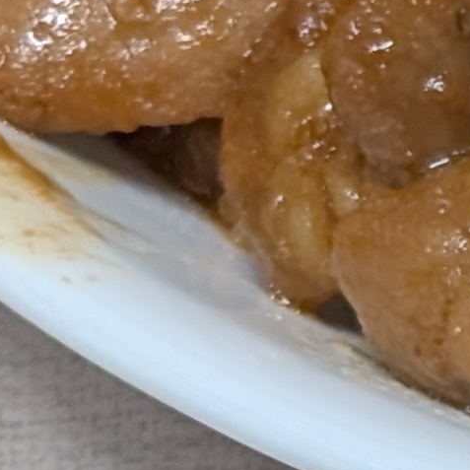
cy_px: 894
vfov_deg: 4.7
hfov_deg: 4.5
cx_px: 1397
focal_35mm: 371
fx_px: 5699
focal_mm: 6.9
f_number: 1.68
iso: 135
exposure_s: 1/33.3
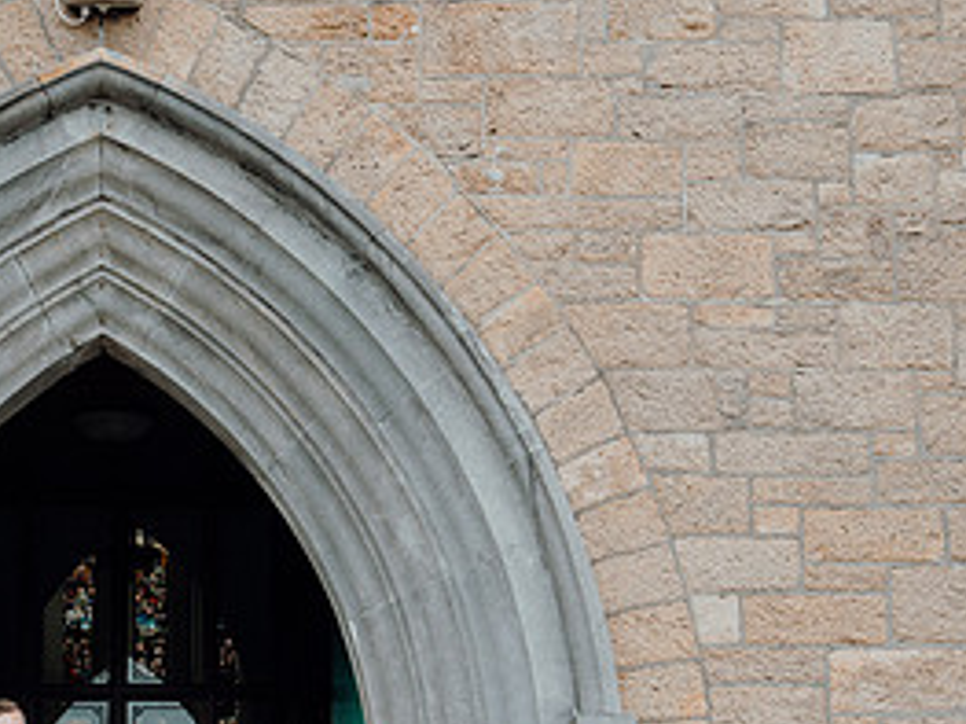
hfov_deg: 27.1
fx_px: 1953
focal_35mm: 70
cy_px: 696
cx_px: 165
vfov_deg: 20.4
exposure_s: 1/400
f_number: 3.5
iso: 125
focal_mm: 33
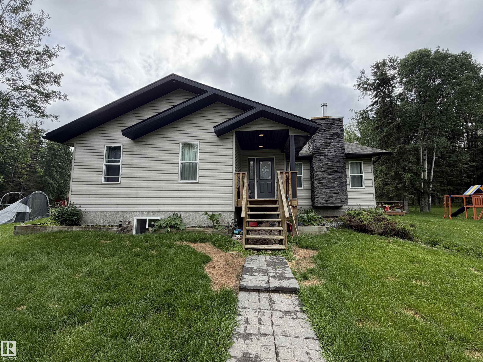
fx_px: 195
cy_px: 181
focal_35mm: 14
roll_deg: +0.0
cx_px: 242
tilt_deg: +5.8
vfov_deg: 85.7
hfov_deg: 102.1
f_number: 2.2
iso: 40
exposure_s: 1/751
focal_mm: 2.22
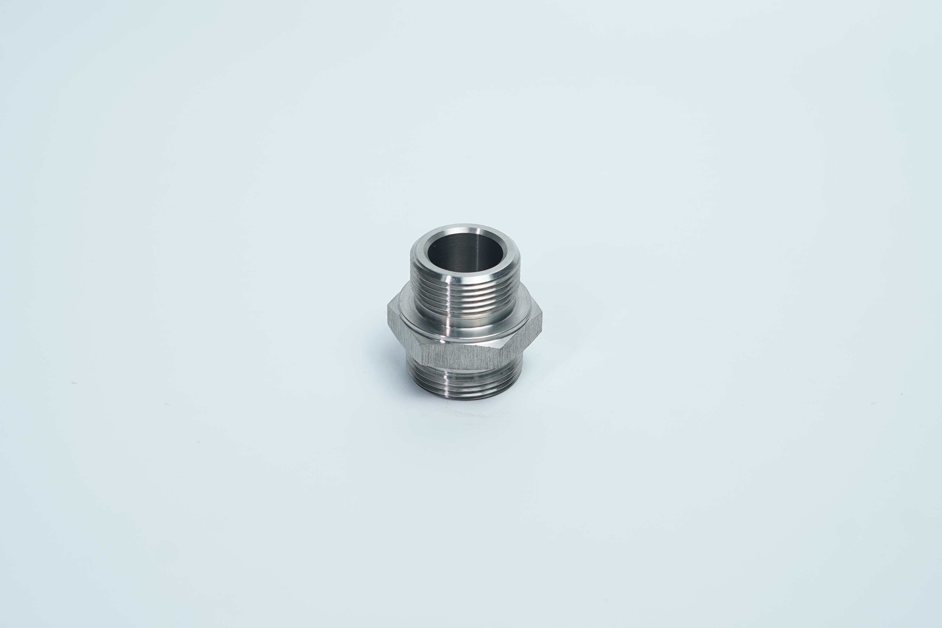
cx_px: 471
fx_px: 1962
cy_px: 314
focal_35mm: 75
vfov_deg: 18.2
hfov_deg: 27.0
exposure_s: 1/160
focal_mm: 50
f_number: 4.5
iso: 250
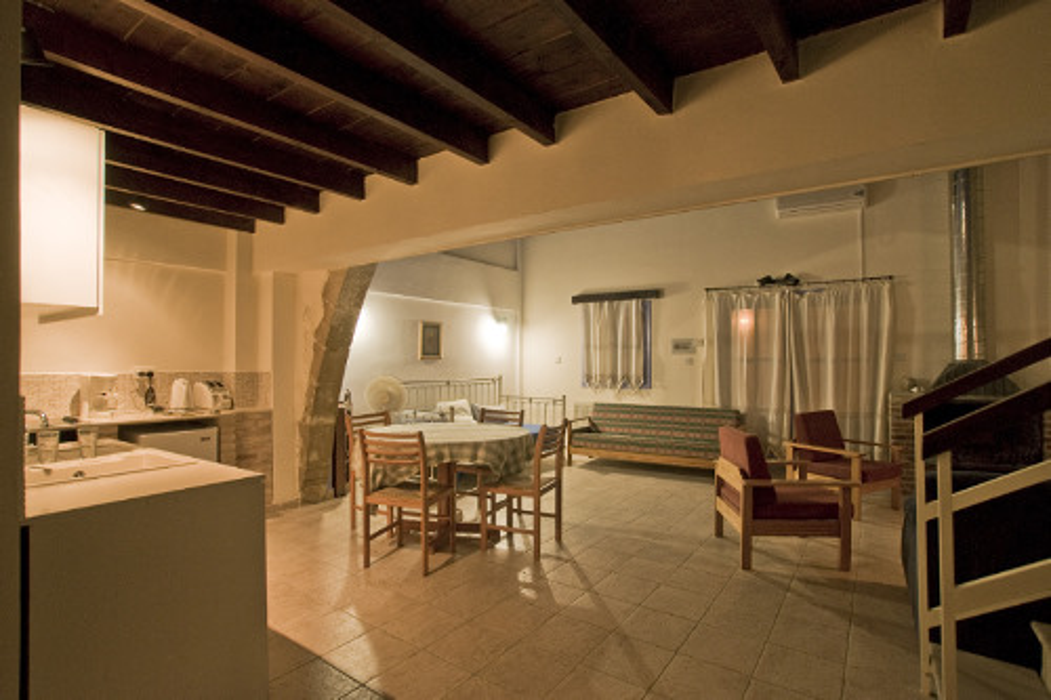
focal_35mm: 16
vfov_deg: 72.0
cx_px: 526
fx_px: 482
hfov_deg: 95.0
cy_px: 350
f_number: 4.5
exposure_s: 1/6
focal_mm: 11
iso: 200
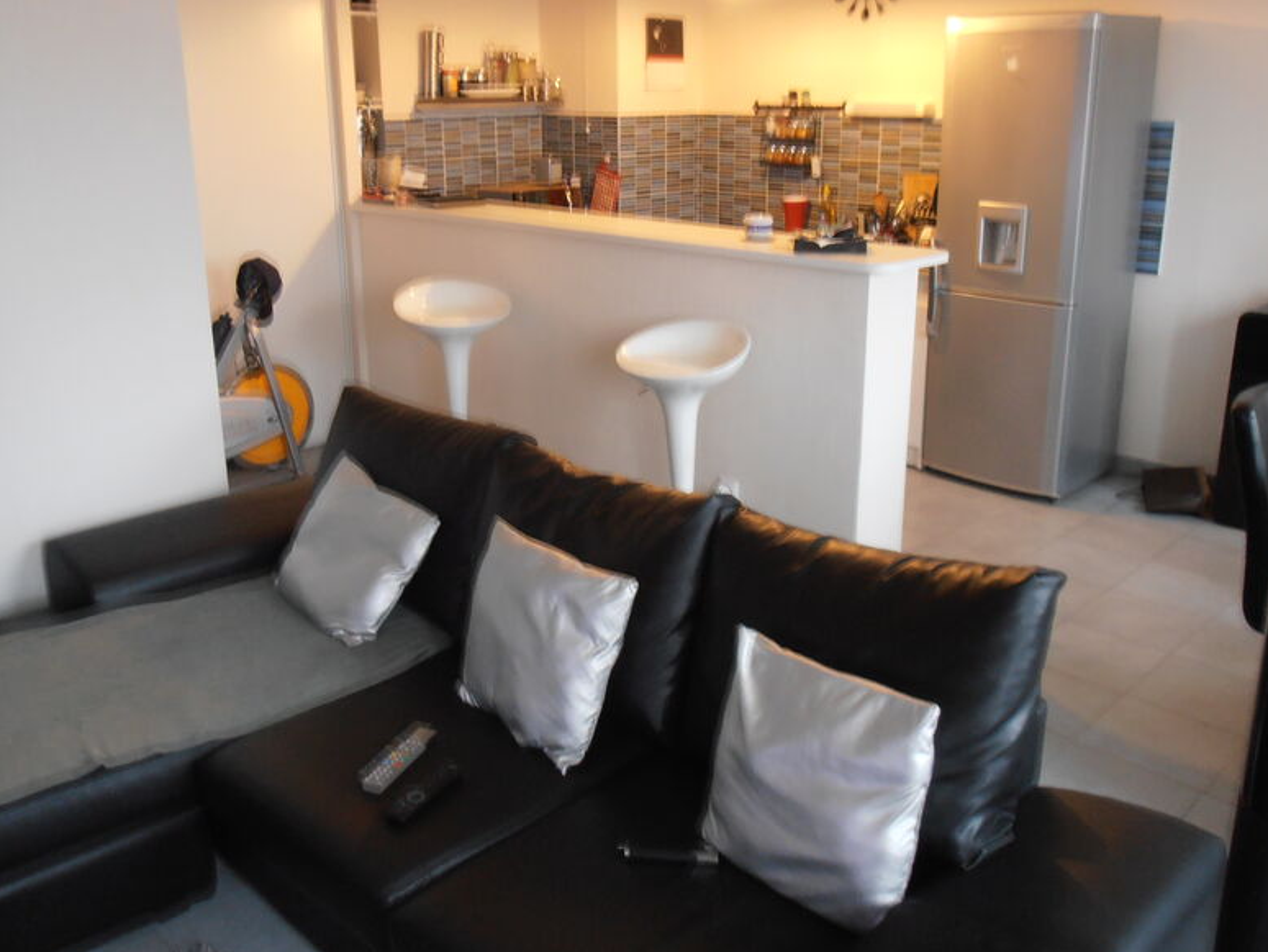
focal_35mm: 31
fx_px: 1136
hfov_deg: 58.3
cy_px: 405
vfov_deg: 45.3
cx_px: 634
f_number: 3
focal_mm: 4.2
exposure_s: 1/4
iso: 125
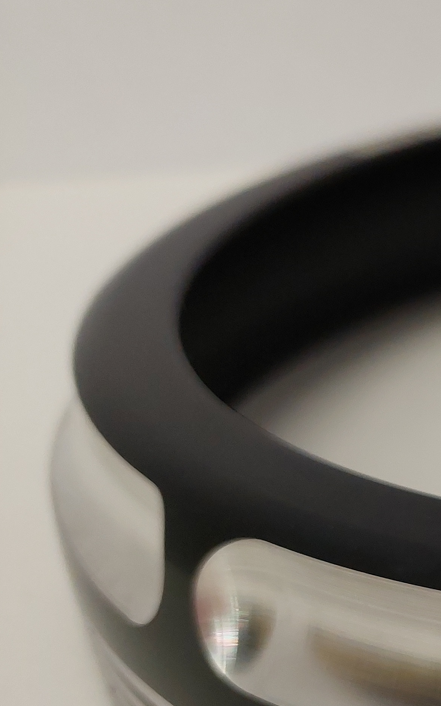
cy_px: 497
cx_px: 864
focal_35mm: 63
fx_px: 1211
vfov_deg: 32.1
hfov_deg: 16.2
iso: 125
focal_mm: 5.23
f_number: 1.8
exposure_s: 1/120
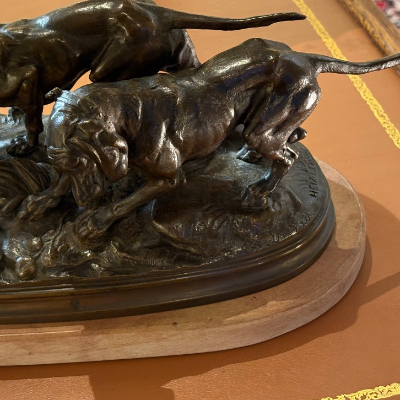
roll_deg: +7.0
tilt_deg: -35.4
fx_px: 994
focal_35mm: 76
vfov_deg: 22.7
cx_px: 115
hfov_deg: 22.6
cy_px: 156
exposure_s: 1/33
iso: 125
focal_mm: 5.96
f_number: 1.6
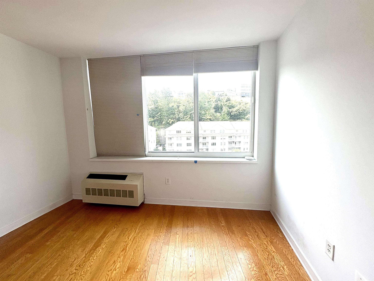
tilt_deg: -5.4
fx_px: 151
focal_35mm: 14
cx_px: 187
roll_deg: +1.7
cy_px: 140
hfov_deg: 102.1
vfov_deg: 85.7
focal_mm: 2.22
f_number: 2.2
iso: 64
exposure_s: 1/552
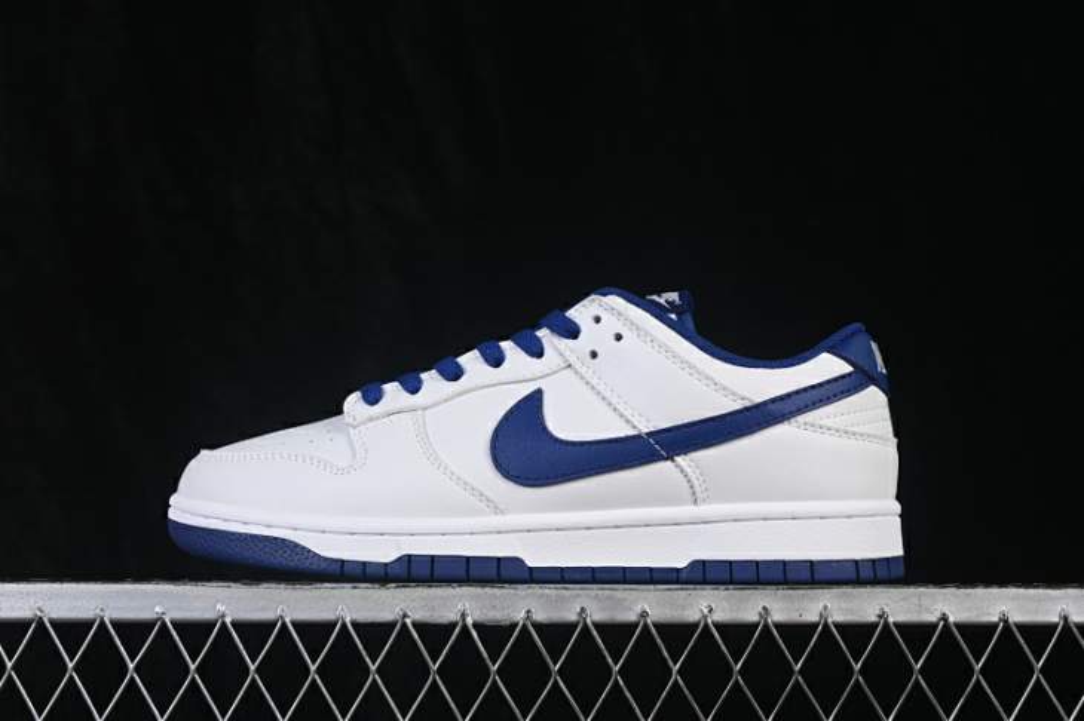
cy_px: 360
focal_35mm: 75
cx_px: 542
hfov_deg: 27.0
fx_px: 2257
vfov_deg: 18.2
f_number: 8
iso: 160
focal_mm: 50
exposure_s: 1/80
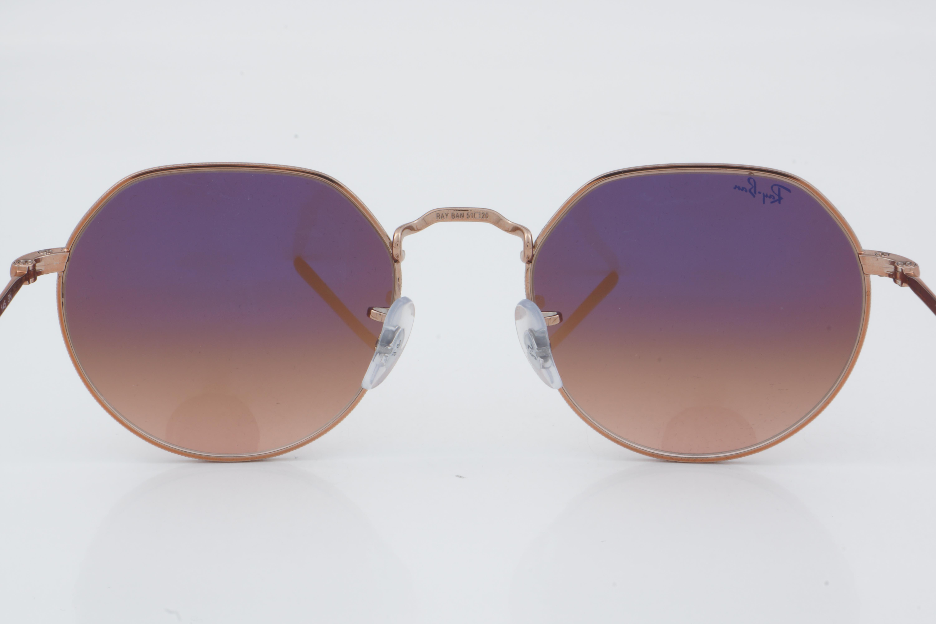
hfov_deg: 27.0
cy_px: 312
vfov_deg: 18.2
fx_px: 1950
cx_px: 468
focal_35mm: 75
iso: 100
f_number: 32
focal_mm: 50
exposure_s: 1/3
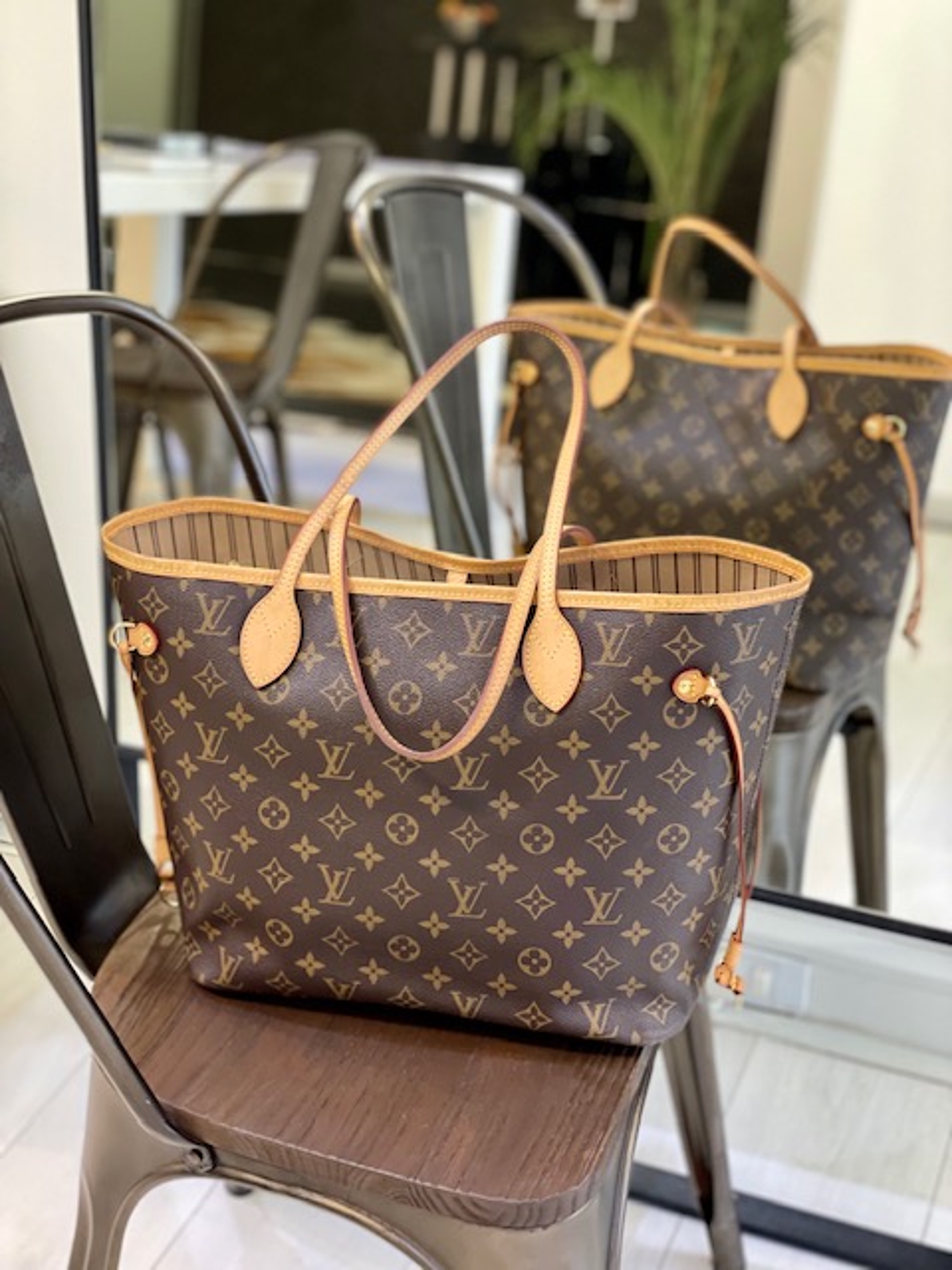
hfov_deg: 28.0
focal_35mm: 52
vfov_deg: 36.8
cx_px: 476
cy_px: 635
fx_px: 1907
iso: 160
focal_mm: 6
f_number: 2
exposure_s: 1/33
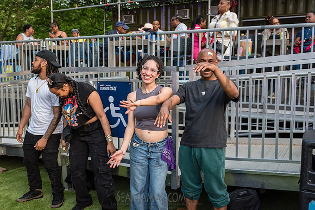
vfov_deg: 36.4
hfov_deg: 52.5
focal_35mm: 37
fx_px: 320
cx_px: 158
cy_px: 105
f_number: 3.5
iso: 1000
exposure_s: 1/250
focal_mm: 34
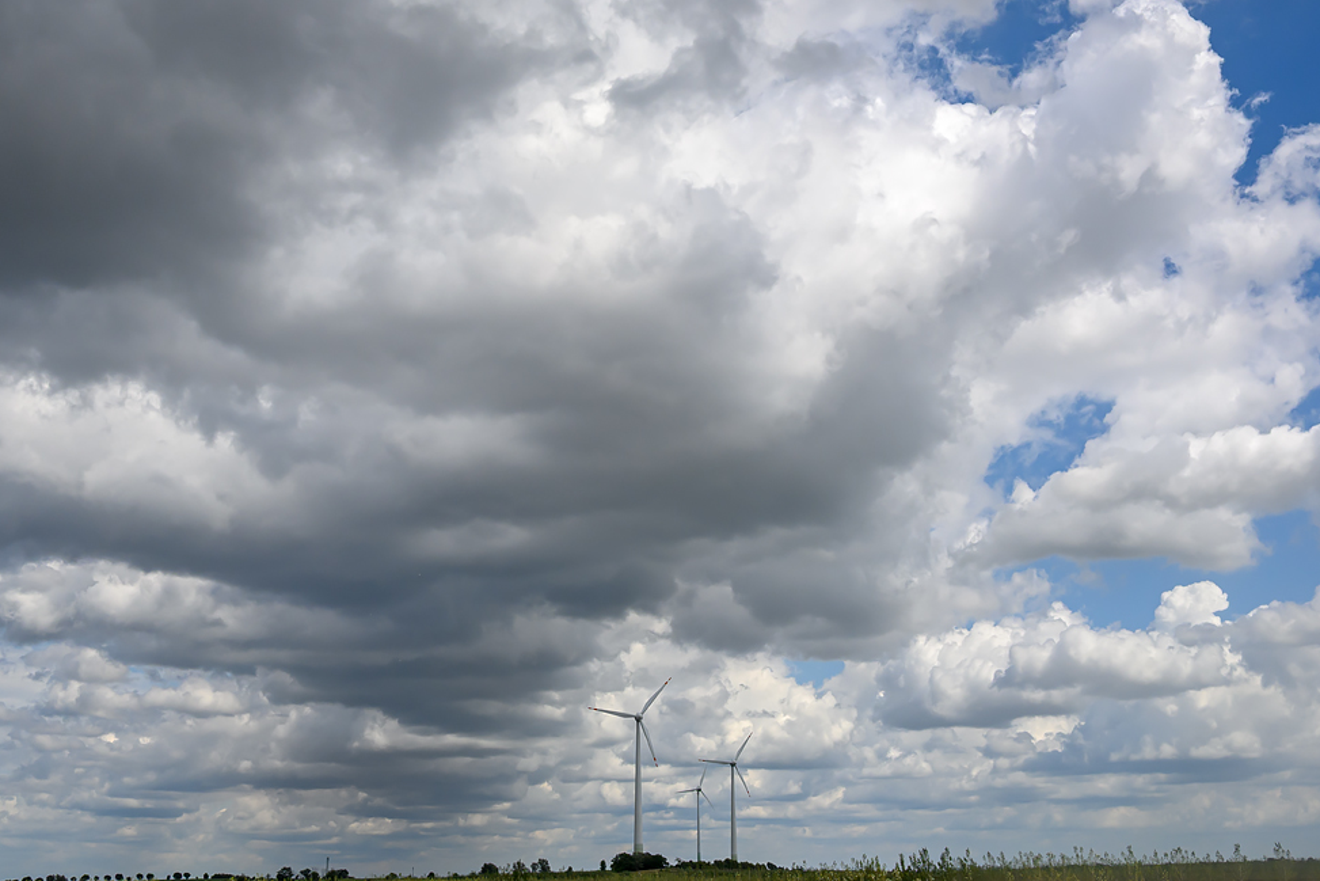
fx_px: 1391
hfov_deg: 50.6
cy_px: 481
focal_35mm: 38
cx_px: 566
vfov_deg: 35.1
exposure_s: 1/1500
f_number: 8
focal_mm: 20.5
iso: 200
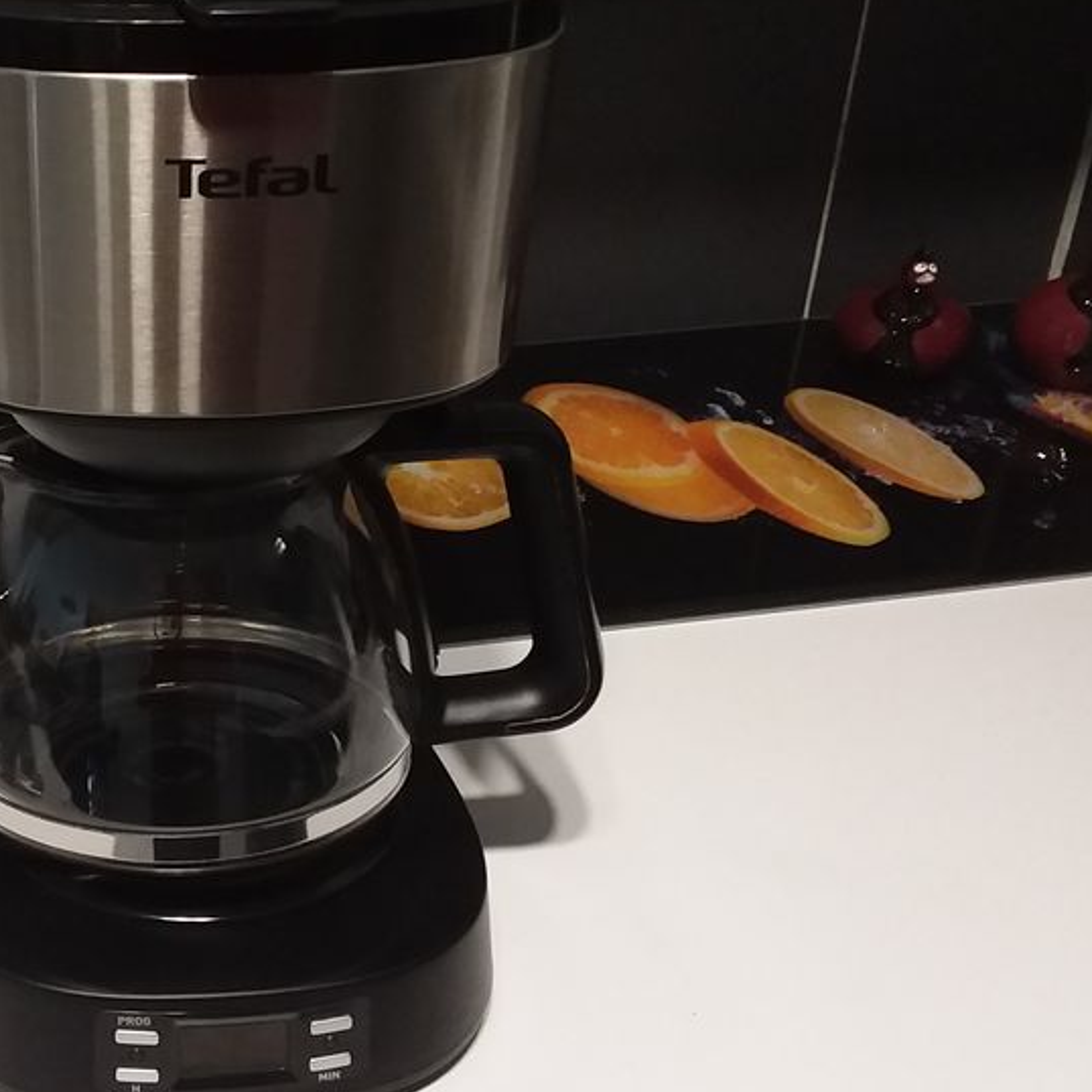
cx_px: 162
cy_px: 540
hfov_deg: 35.2
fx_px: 1642
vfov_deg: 36.8
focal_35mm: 46
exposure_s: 1/17
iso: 200
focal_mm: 2.91
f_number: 1.9
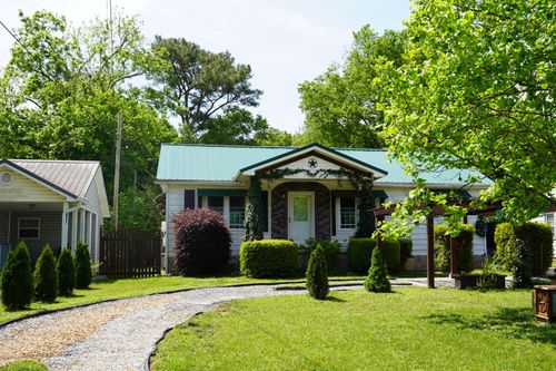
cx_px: 278
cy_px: 186
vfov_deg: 35.0
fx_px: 587
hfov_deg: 50.7
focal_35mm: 38
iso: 100
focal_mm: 38
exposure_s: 1/320
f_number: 5
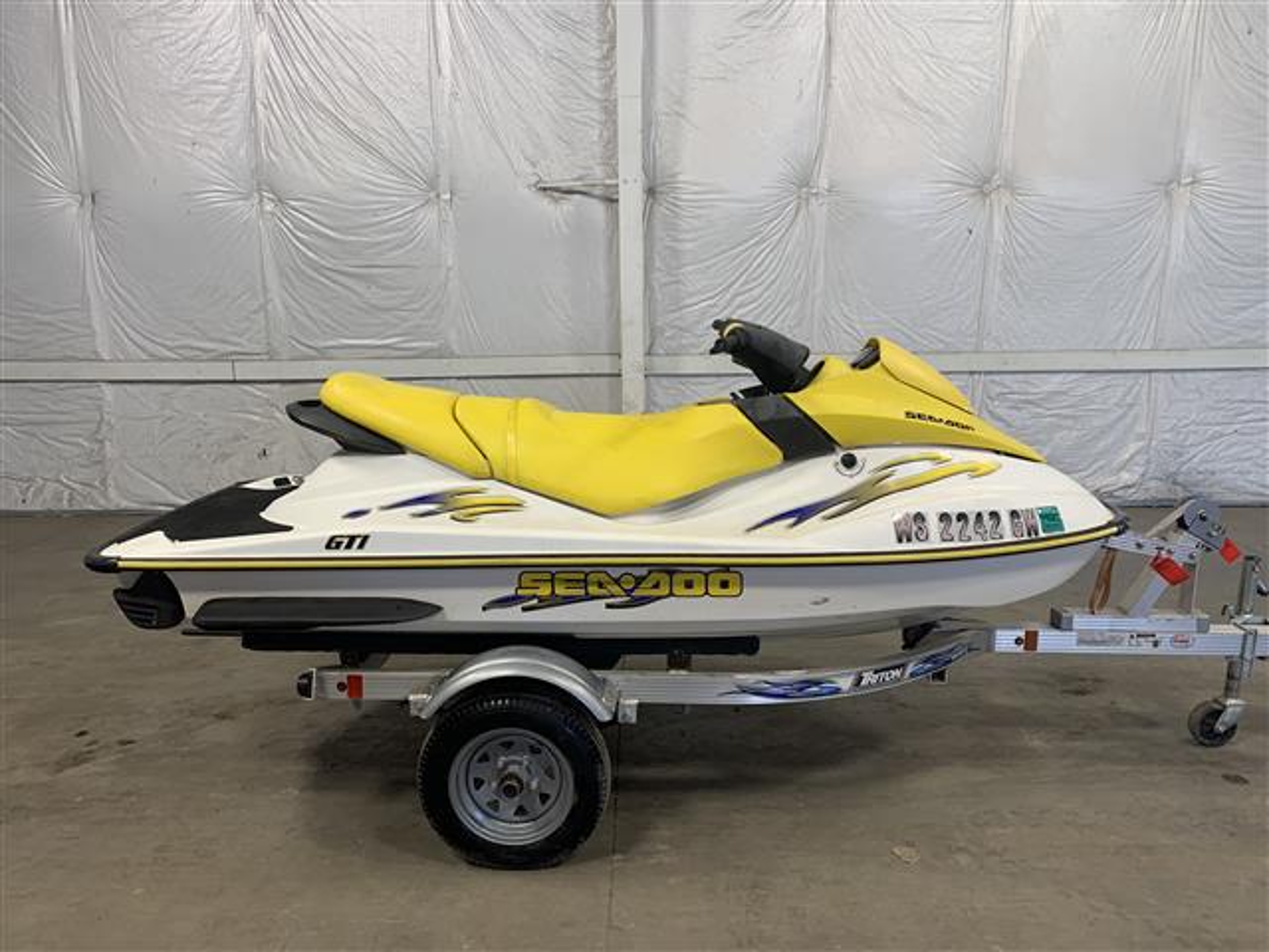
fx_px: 953
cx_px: 634
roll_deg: +0.9
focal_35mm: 26
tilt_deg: -10.4
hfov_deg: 67.3
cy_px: 476
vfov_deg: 53.1
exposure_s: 1/120
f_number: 1.8
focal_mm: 4.25
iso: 80
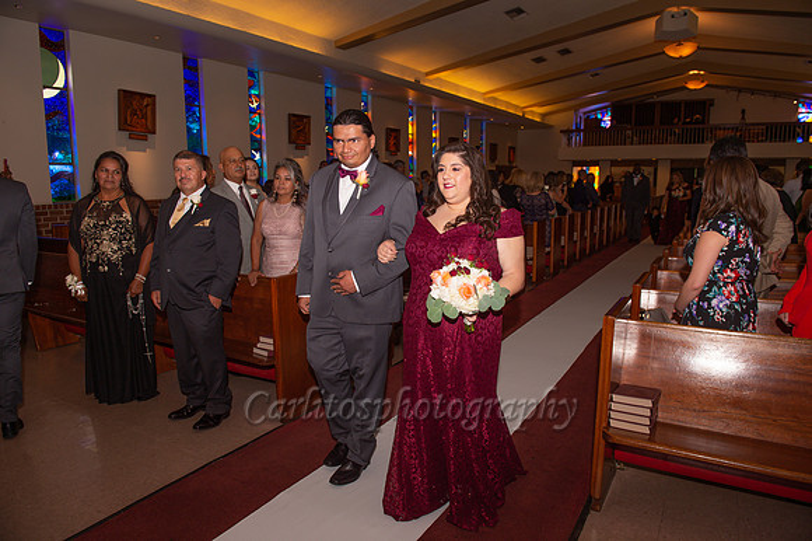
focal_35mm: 24
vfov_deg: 53.1
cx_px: 406
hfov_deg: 73.8
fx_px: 541
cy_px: 270
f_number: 4
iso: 400
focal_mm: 24
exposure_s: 1/250
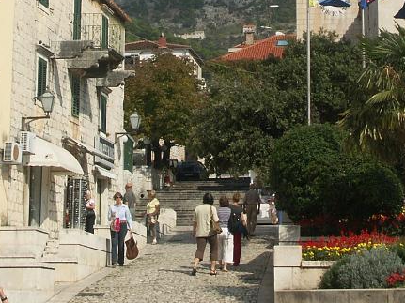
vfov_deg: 12.9
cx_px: 234
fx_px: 1333
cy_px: 18
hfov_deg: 17.3
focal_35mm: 114
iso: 64
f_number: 8
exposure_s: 1/320
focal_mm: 12.41
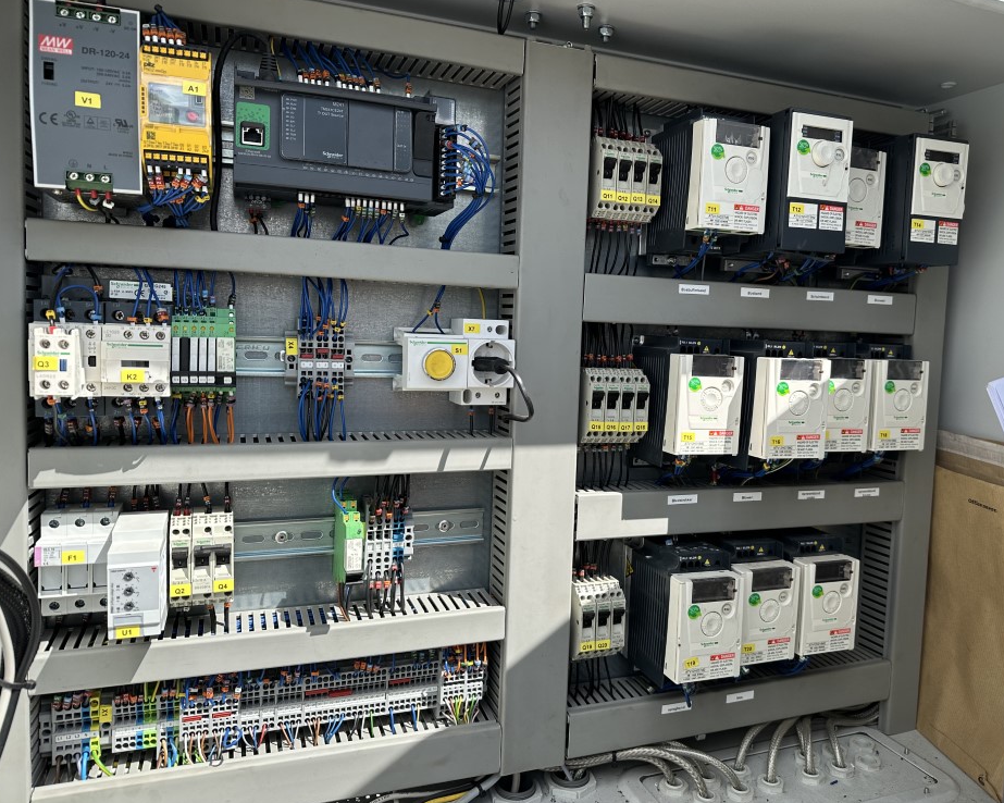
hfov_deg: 65.9
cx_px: 549
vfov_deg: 54.9
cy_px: 390
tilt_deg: -4.3
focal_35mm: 26
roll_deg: -1.7
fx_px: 772
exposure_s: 1/1845
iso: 80
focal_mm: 6.86
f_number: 1.78
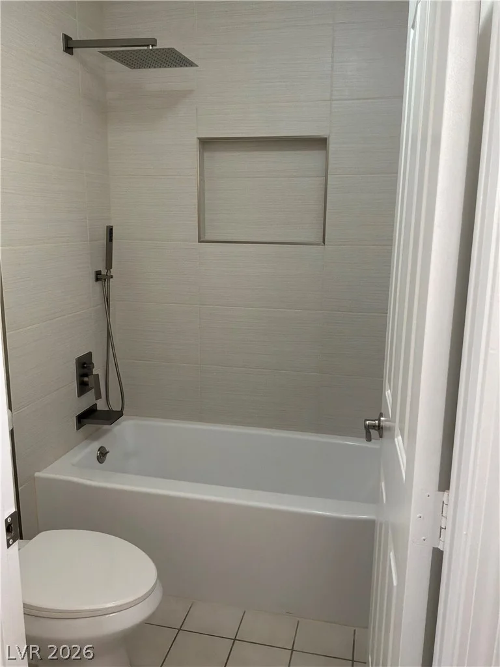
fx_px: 539
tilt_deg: -11.6
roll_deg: -1.0
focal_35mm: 28
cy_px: 334
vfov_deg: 63.4
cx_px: 250
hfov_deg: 49.7
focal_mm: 3
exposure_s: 1/60
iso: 80
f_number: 1.8
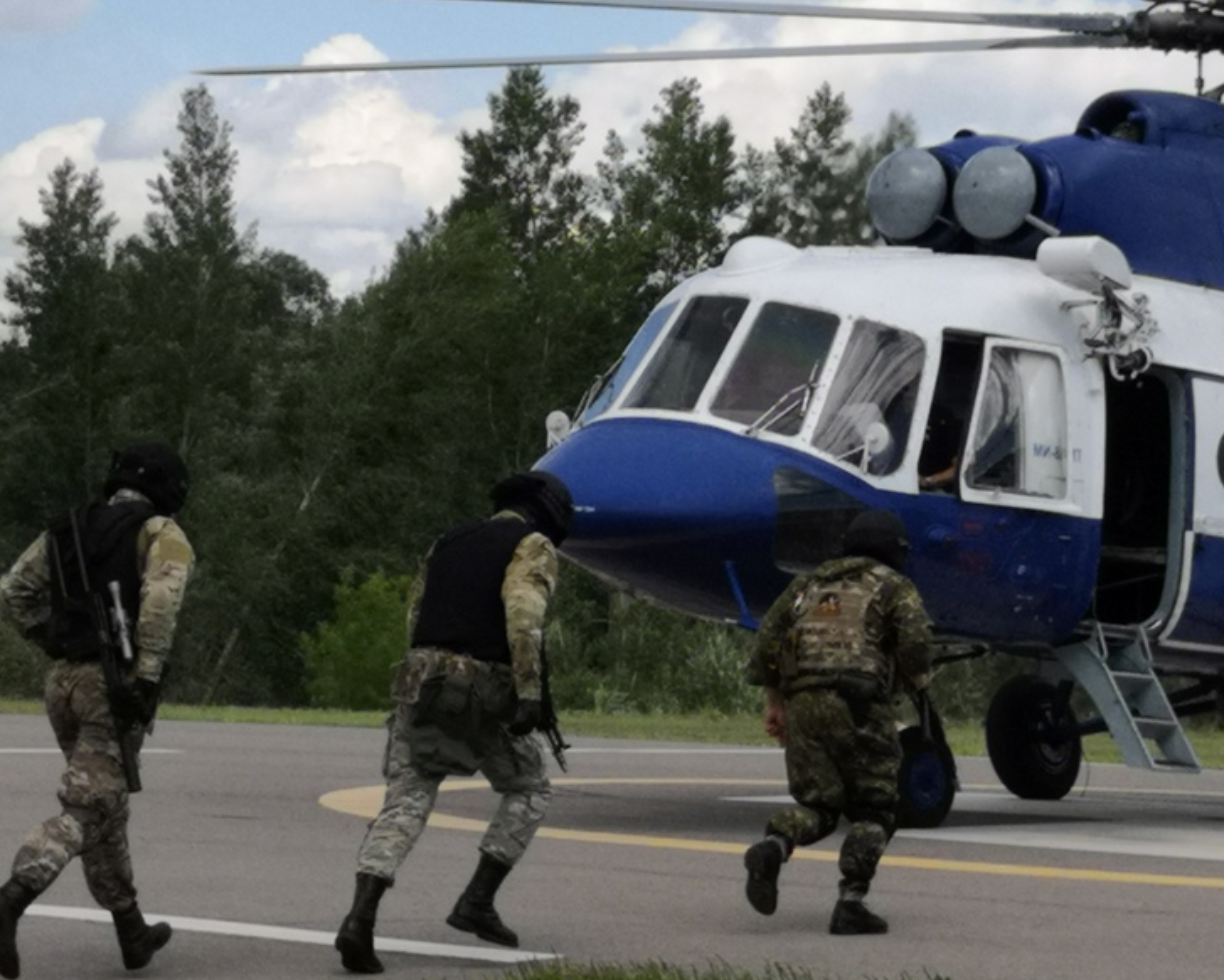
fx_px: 3152
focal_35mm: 87
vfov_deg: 17.7
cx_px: 604
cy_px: 498
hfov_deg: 22.0
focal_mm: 3.95
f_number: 1.8
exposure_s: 1/1565
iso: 50
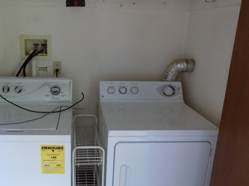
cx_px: 83
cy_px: 89
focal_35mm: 32
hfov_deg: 55.6
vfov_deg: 44.2
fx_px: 230
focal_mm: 4
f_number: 3.1
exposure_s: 1/25
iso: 400
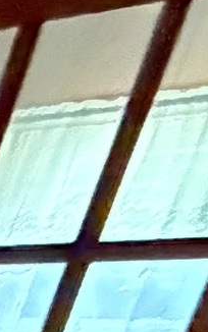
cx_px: -1178
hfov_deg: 4.7
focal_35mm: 140
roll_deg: +2.8
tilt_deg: -27.3
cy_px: 940
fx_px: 1269
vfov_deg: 10.9
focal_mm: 2.22
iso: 1250
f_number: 2.2
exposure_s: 1/60
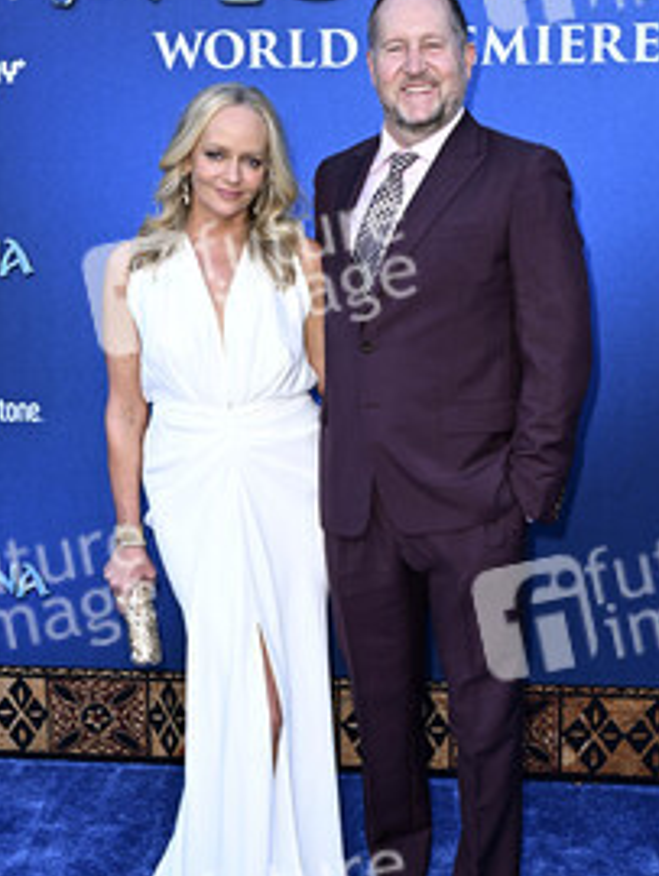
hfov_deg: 27.1
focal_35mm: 54
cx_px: 344
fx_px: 1369
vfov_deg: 35.5
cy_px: 441
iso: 800
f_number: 6.3
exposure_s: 1/250
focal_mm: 38
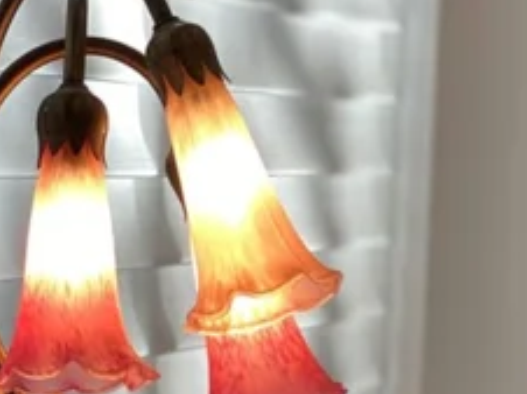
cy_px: 438
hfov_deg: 11.5
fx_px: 2616
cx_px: 379
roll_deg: -2.9
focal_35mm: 172
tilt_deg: -6.6
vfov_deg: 8.5
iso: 40
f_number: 2
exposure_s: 1/120
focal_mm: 6
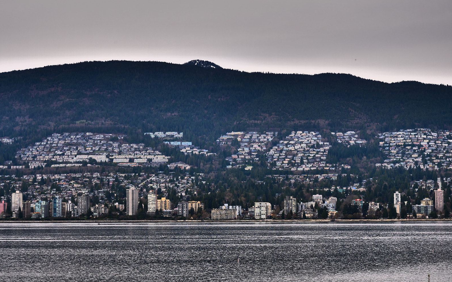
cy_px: 156
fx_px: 1318
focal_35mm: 107
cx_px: 226
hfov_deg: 19.5
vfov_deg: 12.2
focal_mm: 50
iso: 200
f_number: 5
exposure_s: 1/320
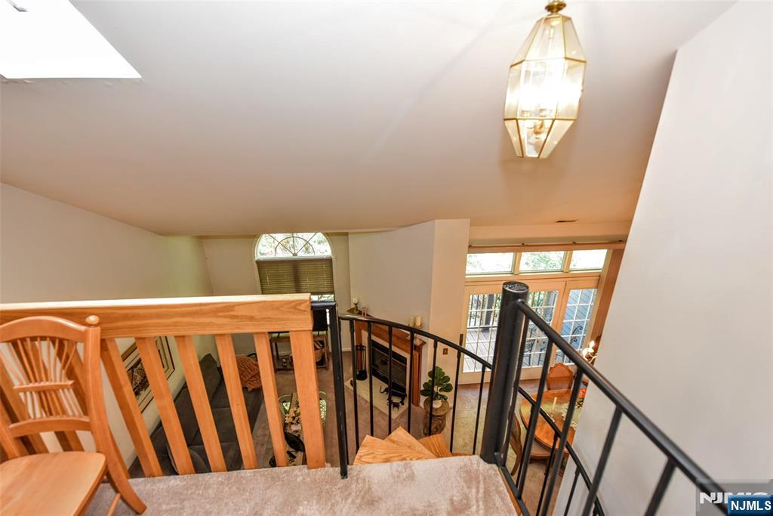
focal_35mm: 16
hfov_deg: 96.7
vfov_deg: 73.8
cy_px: 258
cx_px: 386
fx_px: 344
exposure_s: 1/60
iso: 800
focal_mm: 16
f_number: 3.5
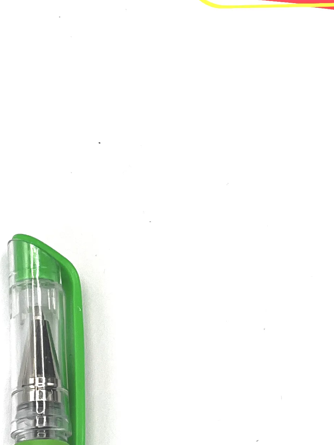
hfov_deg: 6.1
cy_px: 506
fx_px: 3139
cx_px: 6
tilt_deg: -77.4
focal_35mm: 244
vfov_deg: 8.0
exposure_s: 1/382
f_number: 2.8
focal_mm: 9
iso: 32
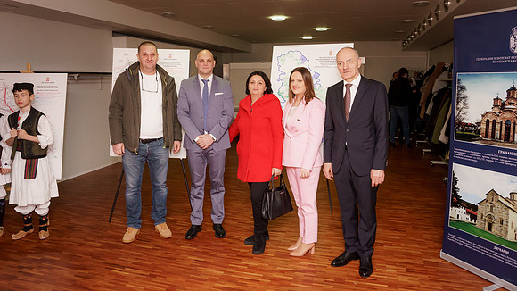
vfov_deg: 43.1
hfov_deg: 70.3
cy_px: 125
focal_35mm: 27
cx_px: 258
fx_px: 367
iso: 2500
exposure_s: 1/250
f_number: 4
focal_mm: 24
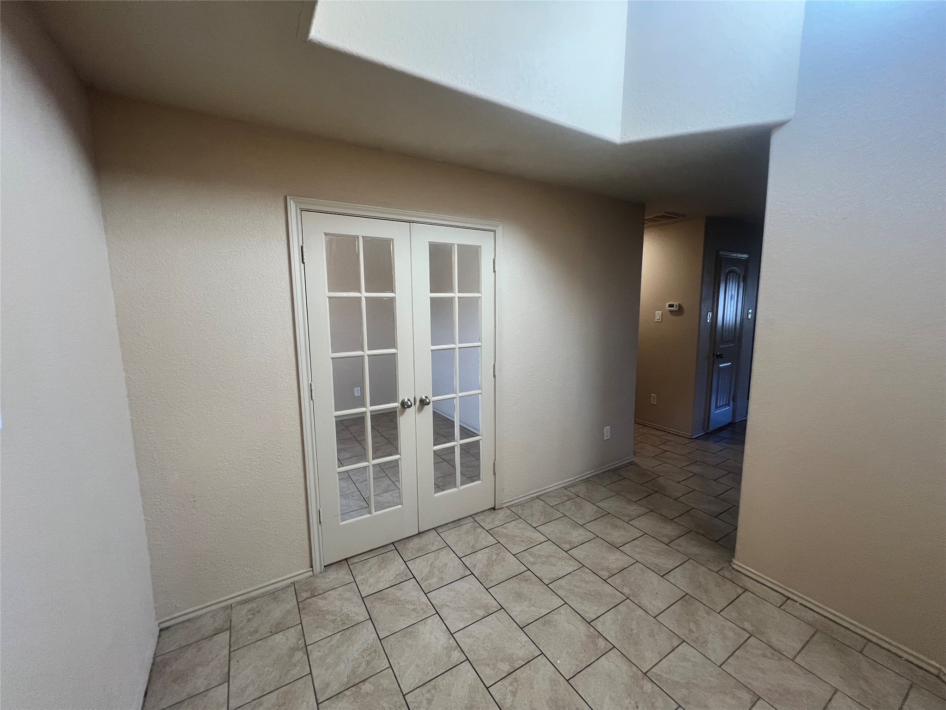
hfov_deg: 106.2
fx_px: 355
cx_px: 473
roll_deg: +0.8
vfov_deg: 89.9
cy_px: 355
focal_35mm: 13
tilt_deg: -8.4
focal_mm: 1.57
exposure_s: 1/120
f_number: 1.8
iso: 200
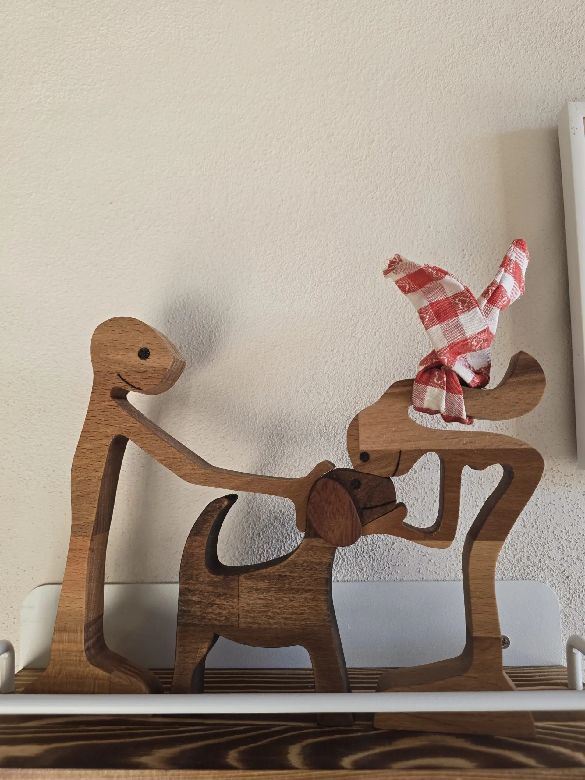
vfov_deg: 73.9
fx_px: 518
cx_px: 292
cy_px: 390
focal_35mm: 23
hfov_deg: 58.9
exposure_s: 1/180
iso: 100
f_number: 1.7
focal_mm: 6.3
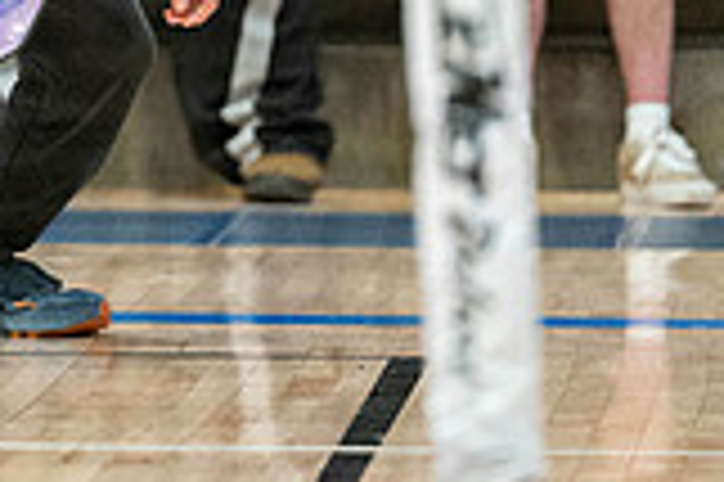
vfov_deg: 1.9
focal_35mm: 721
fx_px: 14485
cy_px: -282
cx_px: -130
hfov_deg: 2.9
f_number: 2.8
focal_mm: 200
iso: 5000
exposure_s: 1/500
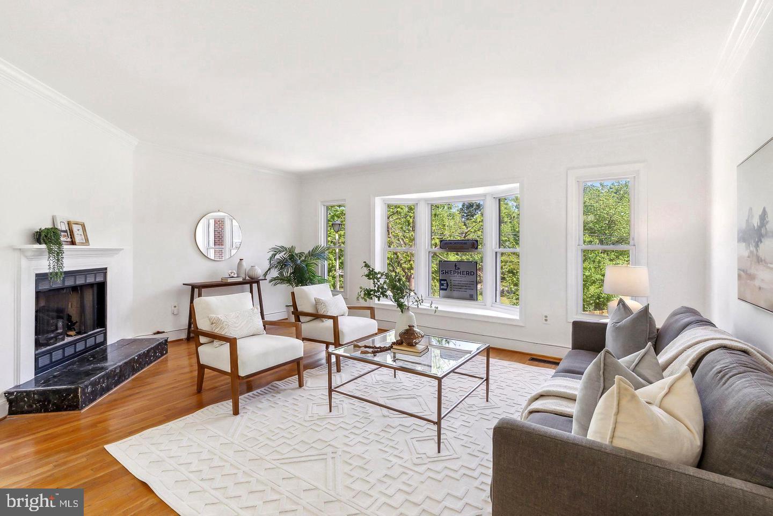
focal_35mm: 16
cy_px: 258
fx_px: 344
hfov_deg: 96.7
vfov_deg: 73.8
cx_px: 386
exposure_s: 1/60
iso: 1000
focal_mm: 16
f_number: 9
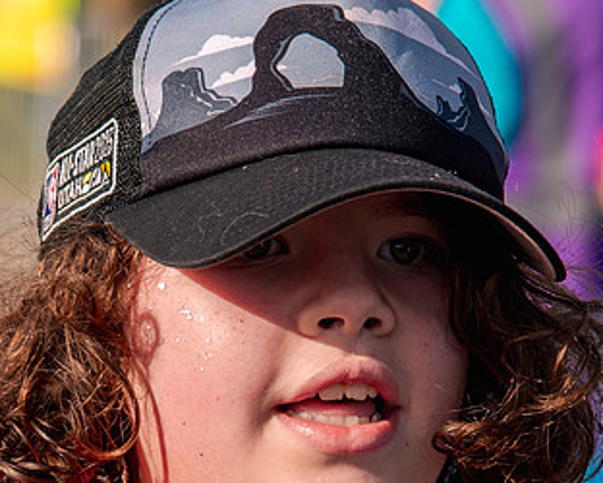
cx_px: 170
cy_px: 352
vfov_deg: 4.5
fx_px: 6089
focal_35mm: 341
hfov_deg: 5.7
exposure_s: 1/1250
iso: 200
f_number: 5
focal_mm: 112
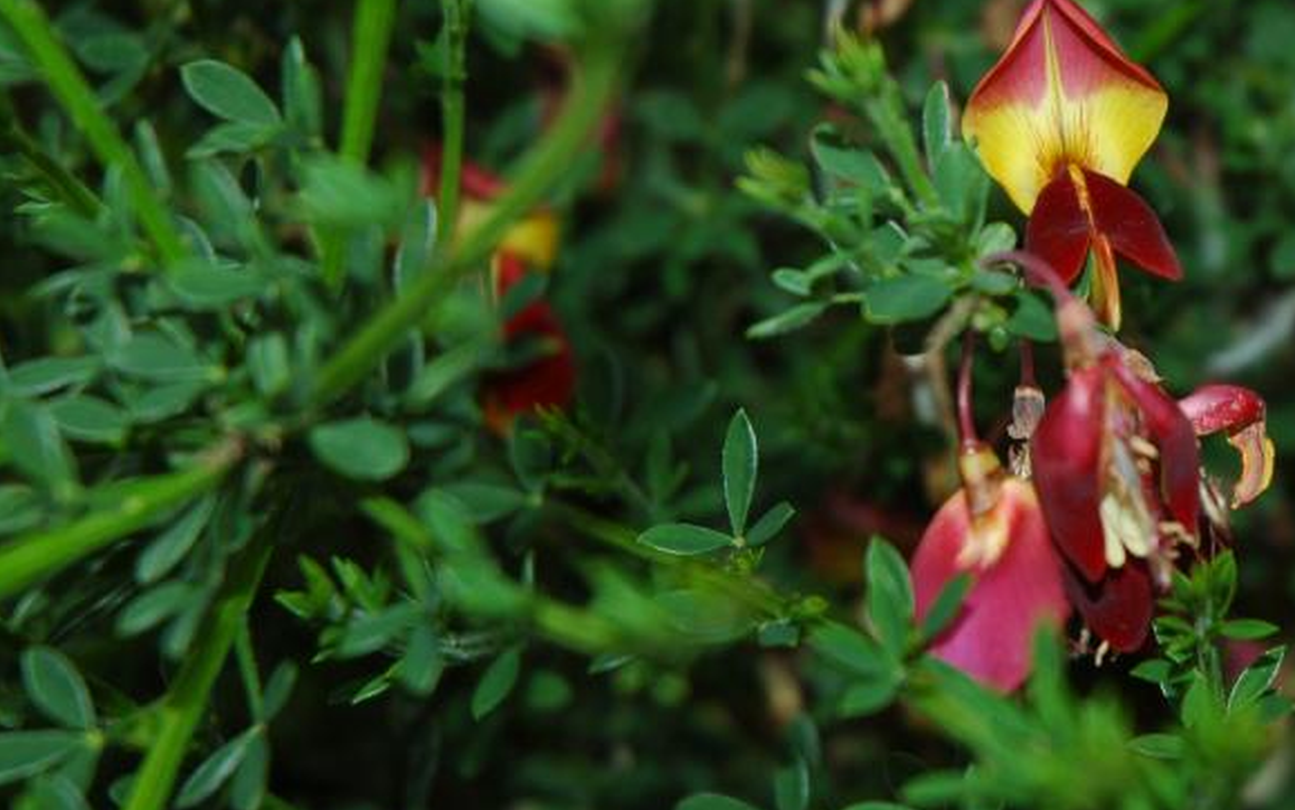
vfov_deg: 6.9
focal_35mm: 189
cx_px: 1051
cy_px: 233
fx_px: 6671
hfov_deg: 11.0
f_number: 5.6
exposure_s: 1/125
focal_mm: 70
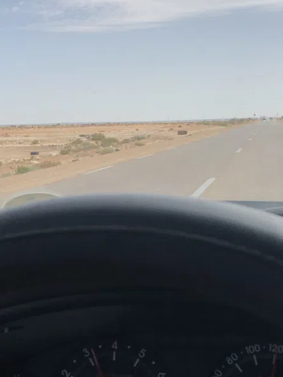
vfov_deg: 30.1
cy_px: 290
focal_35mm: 63
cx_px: 185
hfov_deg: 23.2
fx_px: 687
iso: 20
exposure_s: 1/1548
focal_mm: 3.99
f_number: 1.8
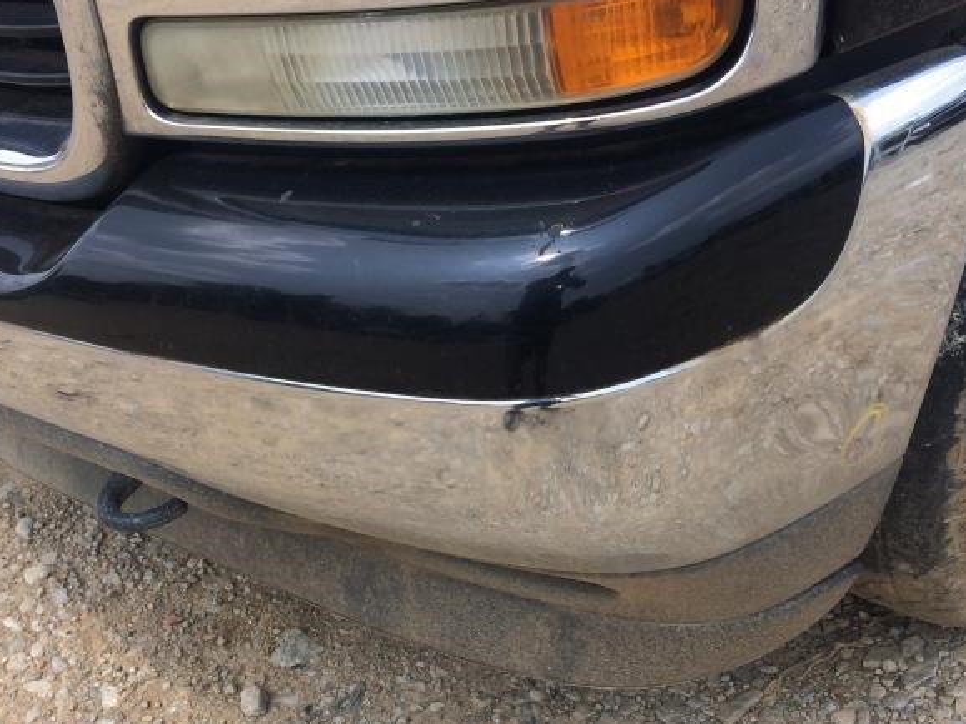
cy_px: 393
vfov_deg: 35.9
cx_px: 468
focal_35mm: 40
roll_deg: +6.9
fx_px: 1116
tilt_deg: -27.2
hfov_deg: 46.8
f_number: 2.2
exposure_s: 1/1282
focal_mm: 4.15
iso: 32
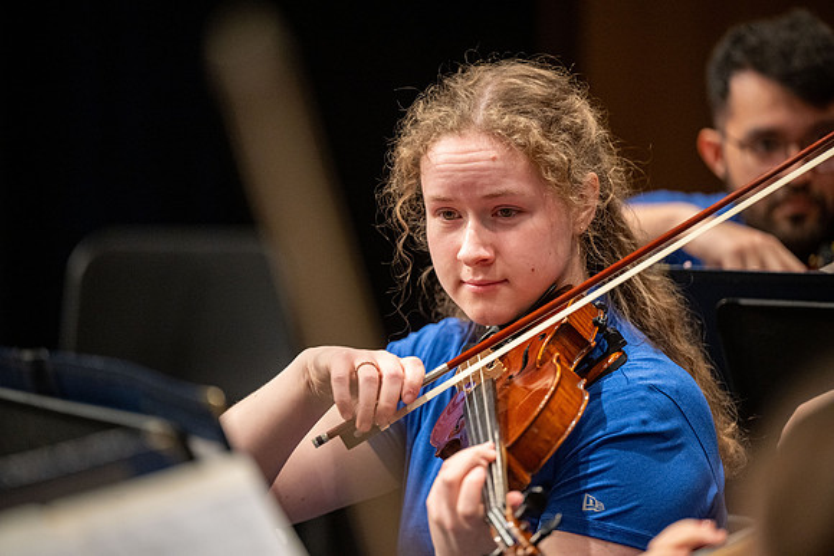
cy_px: 278
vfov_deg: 7.2
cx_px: 417
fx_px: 4402
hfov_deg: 10.8
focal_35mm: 190
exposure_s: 1/640
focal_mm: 190
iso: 3200
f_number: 2.8
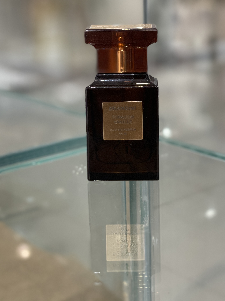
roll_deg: +1.4
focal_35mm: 77
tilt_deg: -10.2
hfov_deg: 19.1
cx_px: 129
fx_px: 667
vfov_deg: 25.1
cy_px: 81
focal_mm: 6
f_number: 2
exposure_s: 1/100
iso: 160
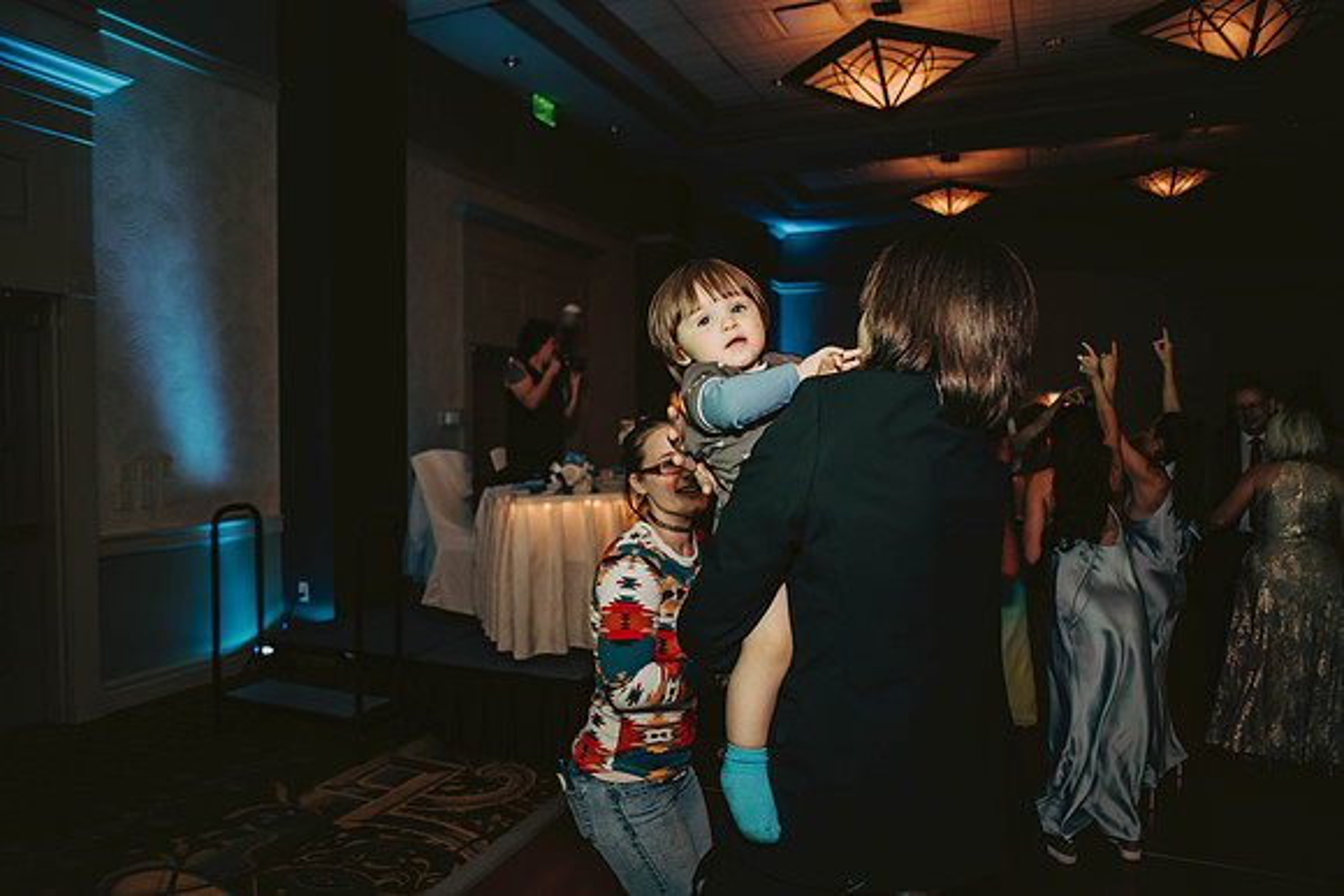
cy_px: 448
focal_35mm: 24
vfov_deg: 53.2
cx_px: 672
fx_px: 896
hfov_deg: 73.7
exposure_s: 1/100
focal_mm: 24
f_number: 2.8
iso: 800
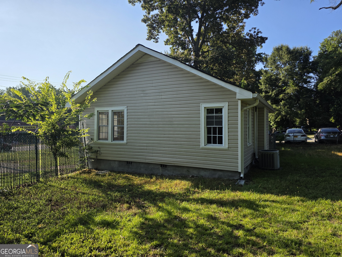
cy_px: 128
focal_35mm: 23
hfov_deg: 73.9
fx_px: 227
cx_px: 171
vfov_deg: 58.9
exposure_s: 1/4237
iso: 80
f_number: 1.7
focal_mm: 6.3
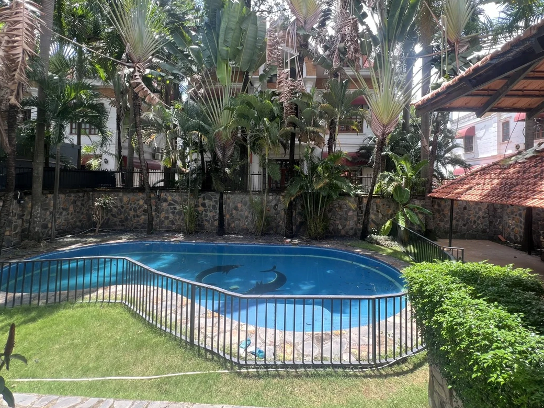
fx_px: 236
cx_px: 294
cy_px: 176
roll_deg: -1.2
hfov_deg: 98.0
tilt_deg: +1.5
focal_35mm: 15
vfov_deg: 81.3
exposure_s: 1/102
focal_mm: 1.57
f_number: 1.8
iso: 32
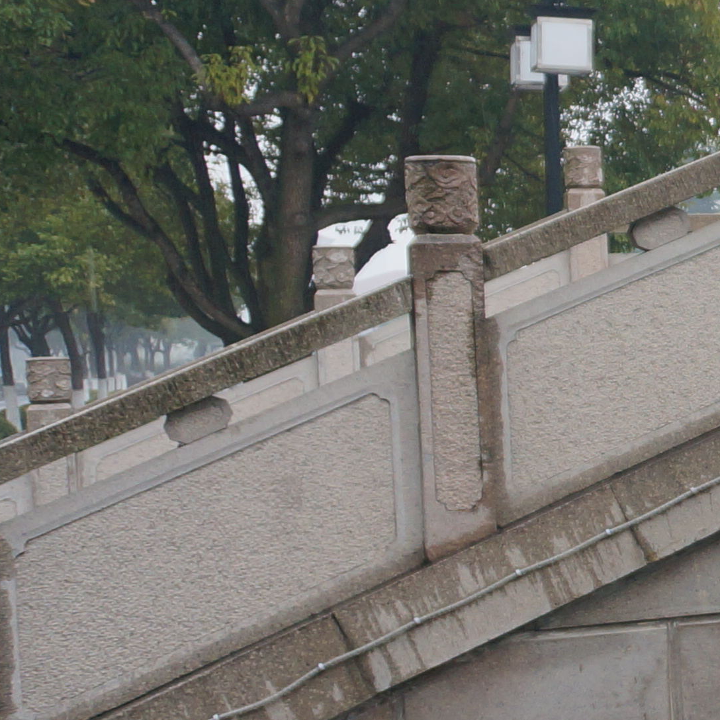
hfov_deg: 14.8
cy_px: 401
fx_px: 2165
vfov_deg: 18.9
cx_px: 1510
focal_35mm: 92
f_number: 4
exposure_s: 1/60
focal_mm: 16
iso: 250
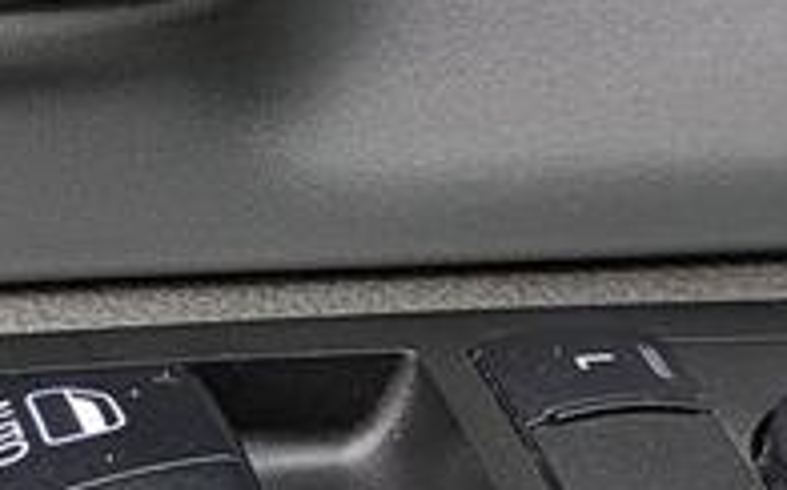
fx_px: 3706
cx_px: -231
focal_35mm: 173
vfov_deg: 7.6
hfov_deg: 11.8
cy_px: 185
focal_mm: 5.43
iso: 39
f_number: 1.89
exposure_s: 1/102
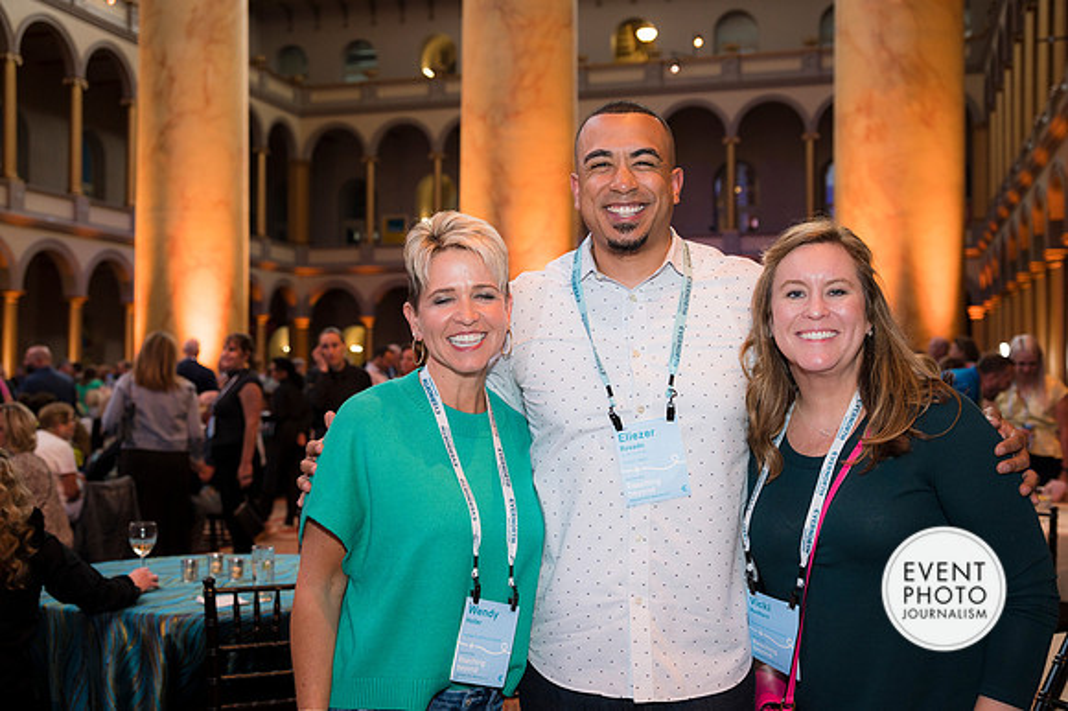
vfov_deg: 30.3
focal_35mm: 44
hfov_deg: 44.2
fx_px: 1314
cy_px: 356
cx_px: 534
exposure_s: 1/100
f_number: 4
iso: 800
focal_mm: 44
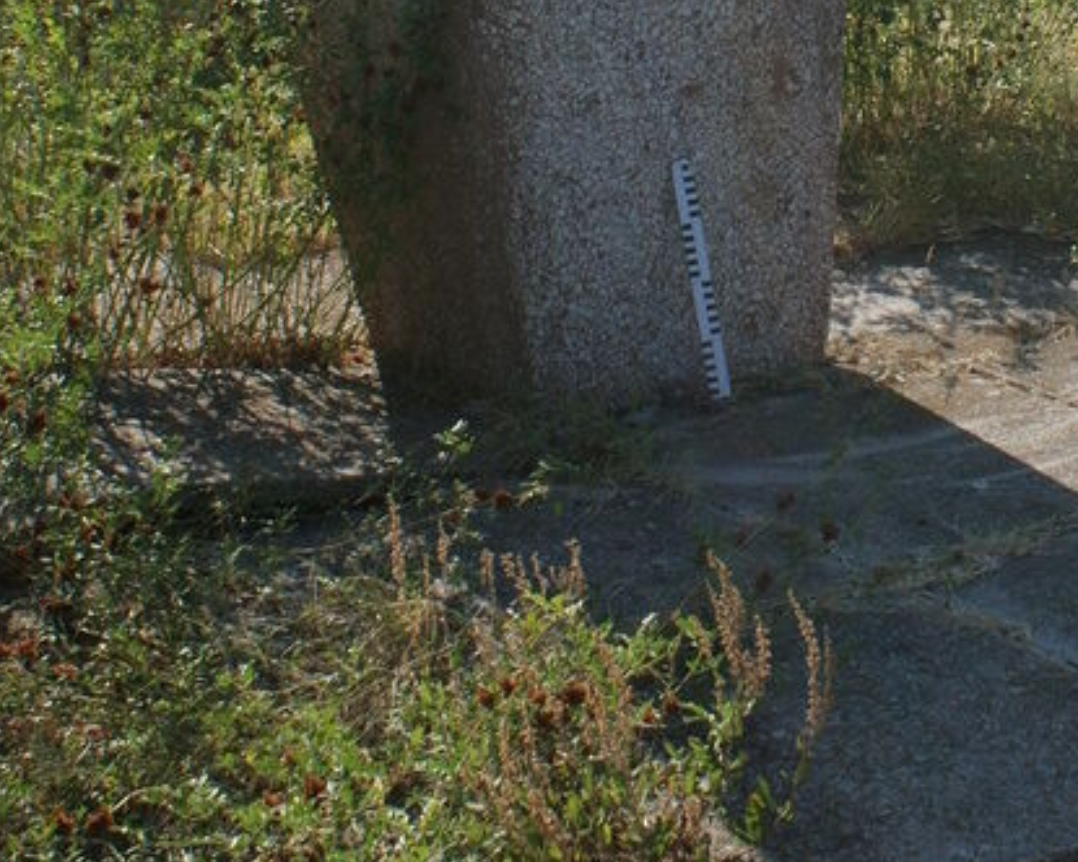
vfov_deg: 16.5
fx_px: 2808
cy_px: -244
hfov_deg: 21.5
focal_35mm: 88
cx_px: 839
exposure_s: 1/160
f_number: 10
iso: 100
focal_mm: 24
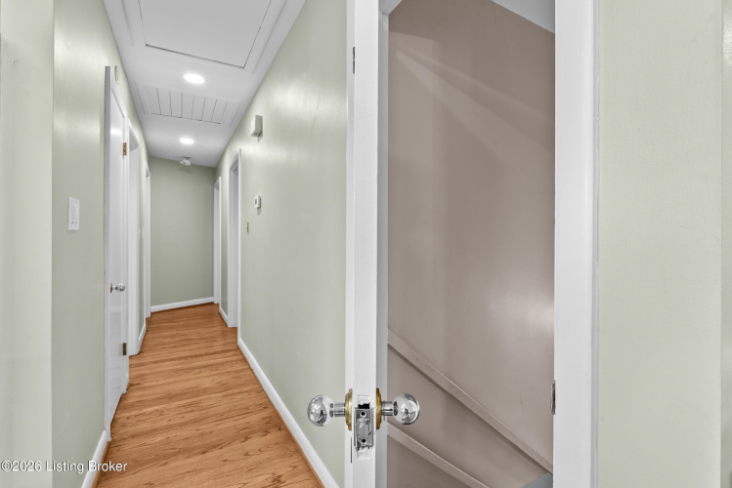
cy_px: 244
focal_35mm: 16
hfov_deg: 96.7
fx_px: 325
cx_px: 366
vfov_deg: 73.8
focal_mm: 16
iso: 400
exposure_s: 1/1.25
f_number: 11
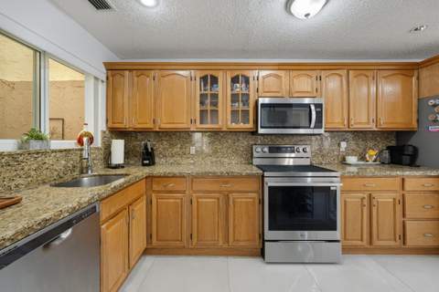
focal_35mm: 14
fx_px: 171
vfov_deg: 81.2
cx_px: 220
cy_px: 146
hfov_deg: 104.3
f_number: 11
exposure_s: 3.2
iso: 100
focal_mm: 14
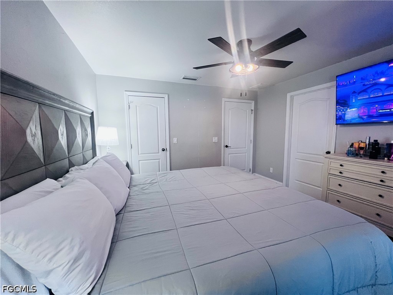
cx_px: 196
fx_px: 148
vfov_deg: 89.9
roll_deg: +0.6
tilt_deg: -6.7
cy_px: 148
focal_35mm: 13
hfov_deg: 106.2
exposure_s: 1/60
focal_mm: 1.57
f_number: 1.8
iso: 200
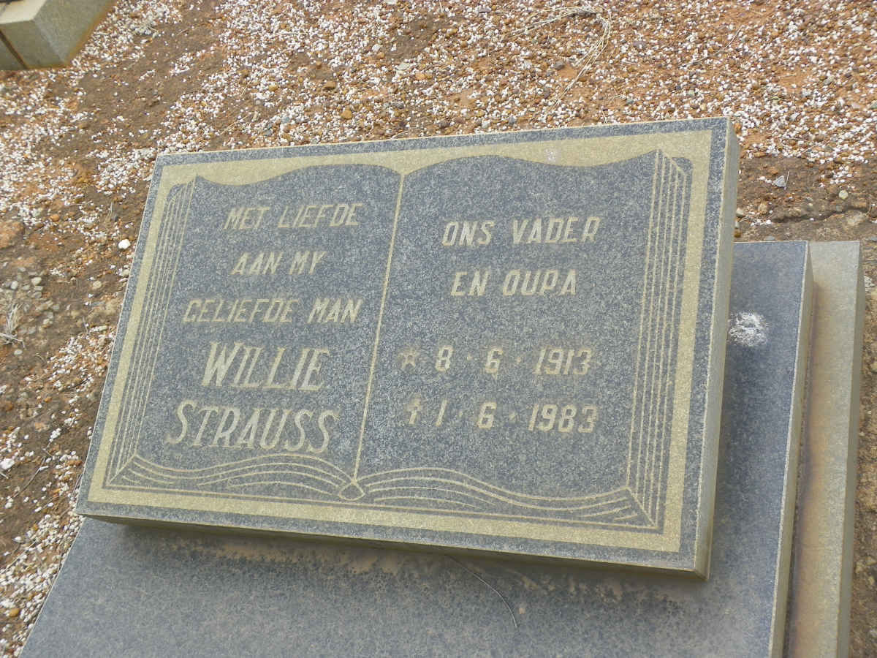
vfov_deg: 33.6
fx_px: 1089
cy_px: 329
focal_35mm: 43
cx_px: 438
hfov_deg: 43.9
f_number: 4
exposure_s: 1/160
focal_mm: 7.6
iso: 64
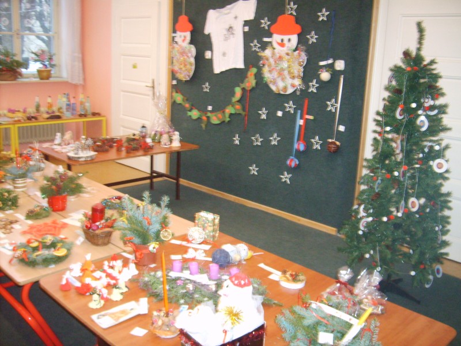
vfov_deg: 40.7
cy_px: 173
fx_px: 466
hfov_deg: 52.6
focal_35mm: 35
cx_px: 230
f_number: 2.8
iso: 253
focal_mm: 5.8
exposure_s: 1/45
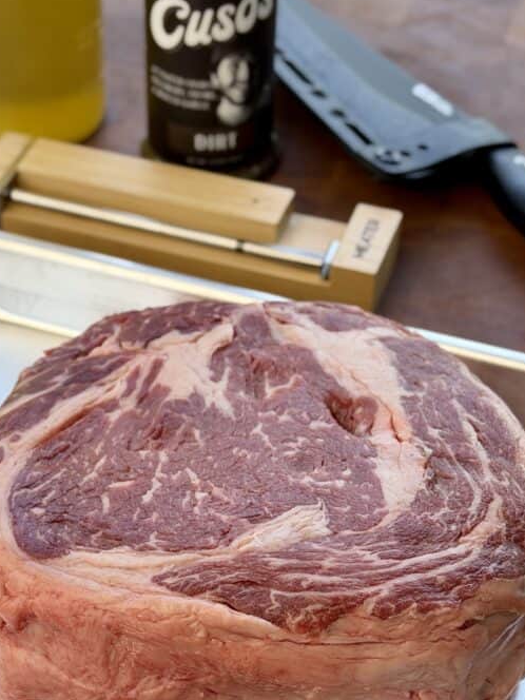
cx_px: 187
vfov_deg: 26.3
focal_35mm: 74
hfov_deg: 19.9
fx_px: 1496
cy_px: 414
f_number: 1.78
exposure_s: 1/778
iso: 64
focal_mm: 6.76
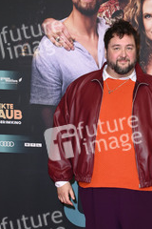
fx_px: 507
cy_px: 186
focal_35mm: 80
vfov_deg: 24.9
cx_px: 121
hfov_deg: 16.9
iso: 1250
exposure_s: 1/250
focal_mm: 48
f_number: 5.6
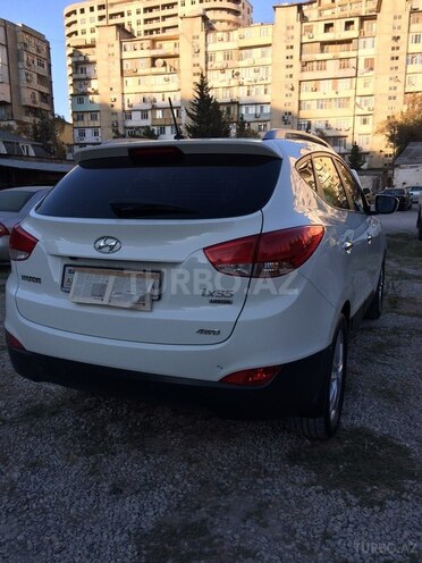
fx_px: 471
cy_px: 282
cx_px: 211
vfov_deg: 61.7
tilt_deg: -10.6
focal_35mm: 29
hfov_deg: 48.2
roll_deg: +2.9
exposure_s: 1/855
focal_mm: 4.15
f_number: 2.2
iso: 32
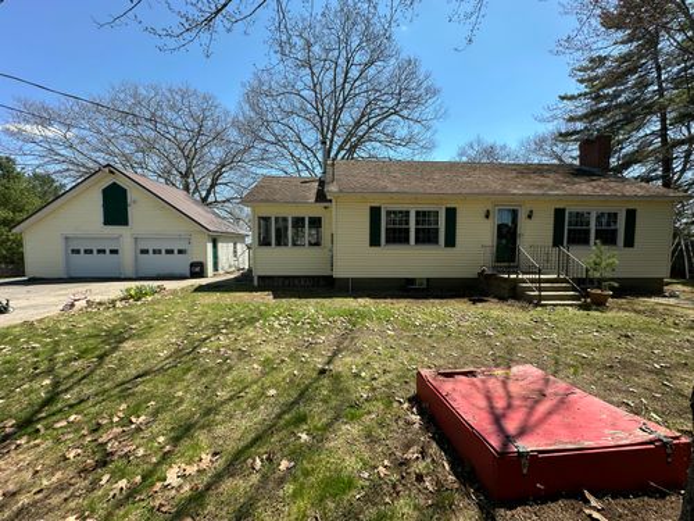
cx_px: 347
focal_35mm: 14
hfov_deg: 102.1
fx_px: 281
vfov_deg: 85.7
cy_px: 260
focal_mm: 2.22
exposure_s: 1/831
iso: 50
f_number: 2.2
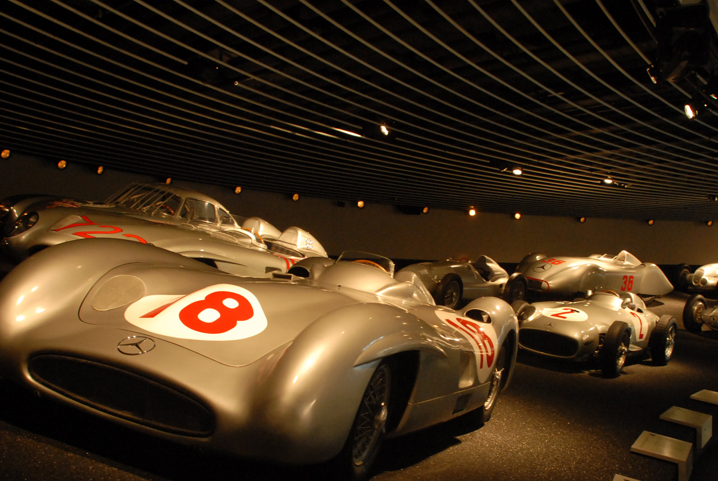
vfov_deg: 31.7
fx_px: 839
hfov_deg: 46.2
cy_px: 320
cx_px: 419
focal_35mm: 42
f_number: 5
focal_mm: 20
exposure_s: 1/15
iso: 800
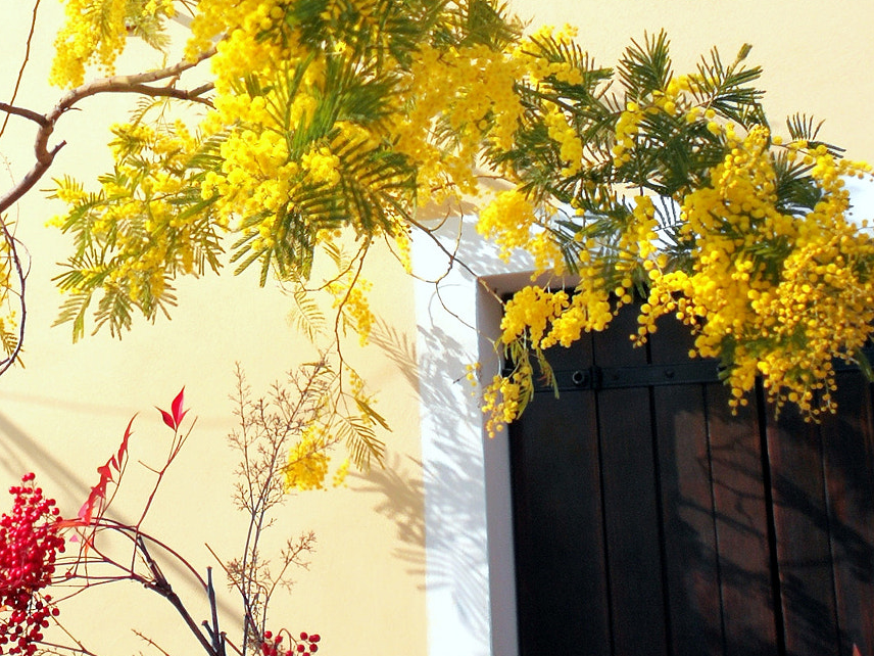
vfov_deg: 16.9
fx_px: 2171
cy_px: 58
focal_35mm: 86
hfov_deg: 22.2
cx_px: 75
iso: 50
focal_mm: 3.95
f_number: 2.2
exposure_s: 1/1038
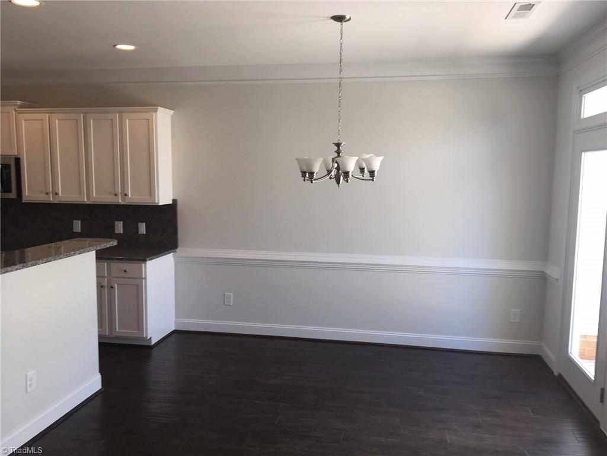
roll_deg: -0.2
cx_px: 304
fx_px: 509
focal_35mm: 29
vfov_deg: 48.2
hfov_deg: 61.7
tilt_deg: -6.2
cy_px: 228
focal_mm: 4.15
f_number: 2.2
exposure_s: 1/60
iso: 25
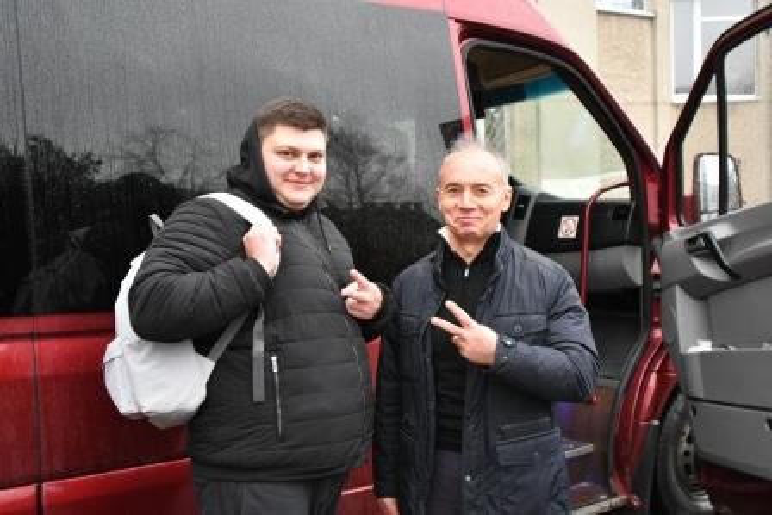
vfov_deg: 31.9
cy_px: 258
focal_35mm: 42
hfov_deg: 46.4
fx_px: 901
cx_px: 386
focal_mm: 28
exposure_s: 1/500
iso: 2000
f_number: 3.5
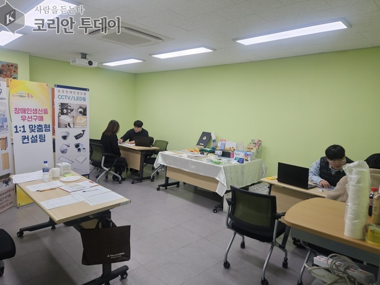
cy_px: 141
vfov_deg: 56.8
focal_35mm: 24
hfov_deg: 71.6
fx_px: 263
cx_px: 185
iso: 100
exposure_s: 1/120
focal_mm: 5.4
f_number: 1.8
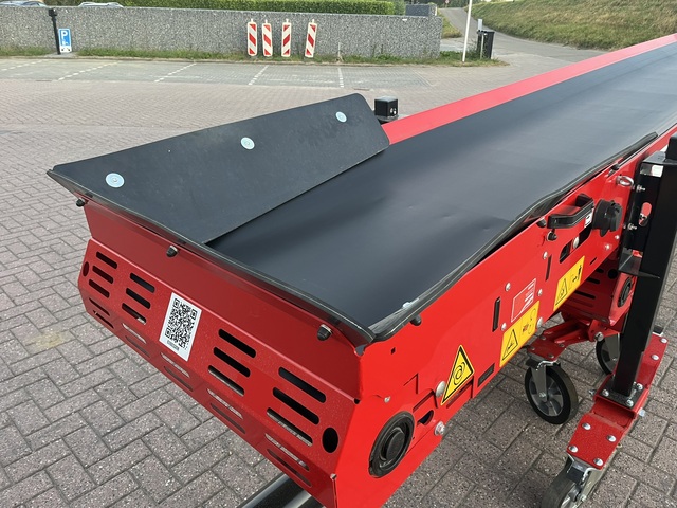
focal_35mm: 26
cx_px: 338
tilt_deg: -24.2
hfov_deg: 67.3
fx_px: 508
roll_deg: -1.0
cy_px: 254
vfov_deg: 53.1
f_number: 1.6
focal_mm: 5.1
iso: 160
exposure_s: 1/60
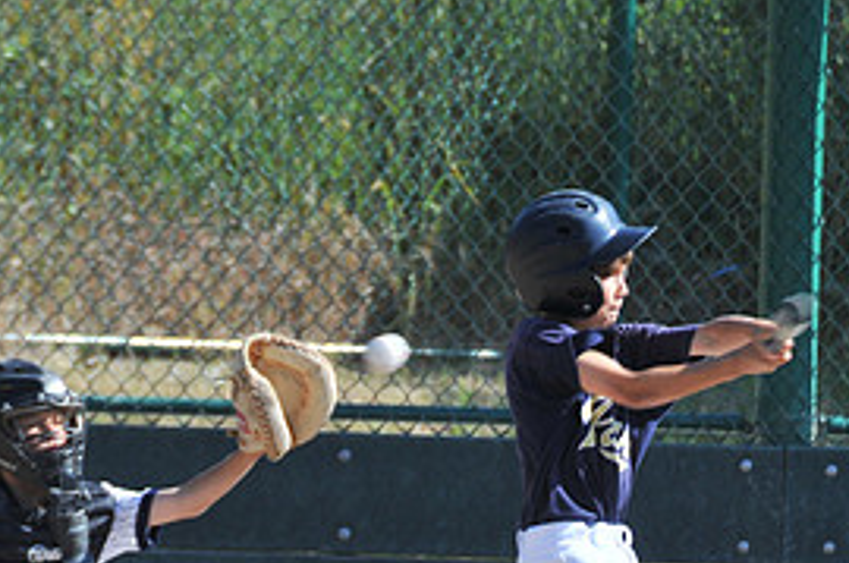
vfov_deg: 2.1
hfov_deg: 3.2
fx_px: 15184
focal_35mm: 645
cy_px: 398
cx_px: 679
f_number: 5.6
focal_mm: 200
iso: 200
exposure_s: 1/500
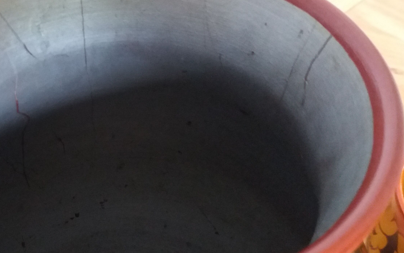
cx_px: 91
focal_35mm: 55
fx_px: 606
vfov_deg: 23.5
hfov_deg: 35.9
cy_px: 106
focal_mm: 3.7
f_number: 1.9
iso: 400
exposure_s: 1/17
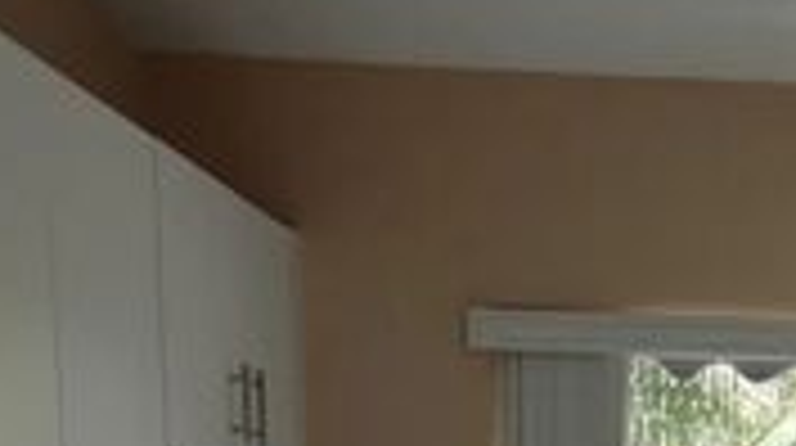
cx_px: 881
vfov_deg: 13.9
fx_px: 1602
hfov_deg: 25.8
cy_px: 829
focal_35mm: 76
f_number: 2
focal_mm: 7.6
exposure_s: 1/250
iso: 125
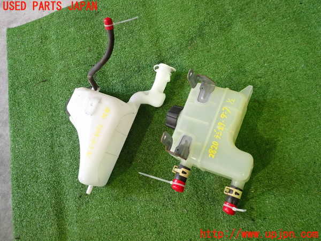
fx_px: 278
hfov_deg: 60.0
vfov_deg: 46.8
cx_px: 160
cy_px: 120
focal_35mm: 30
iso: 250
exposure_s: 1/30
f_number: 2.3
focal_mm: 5.4
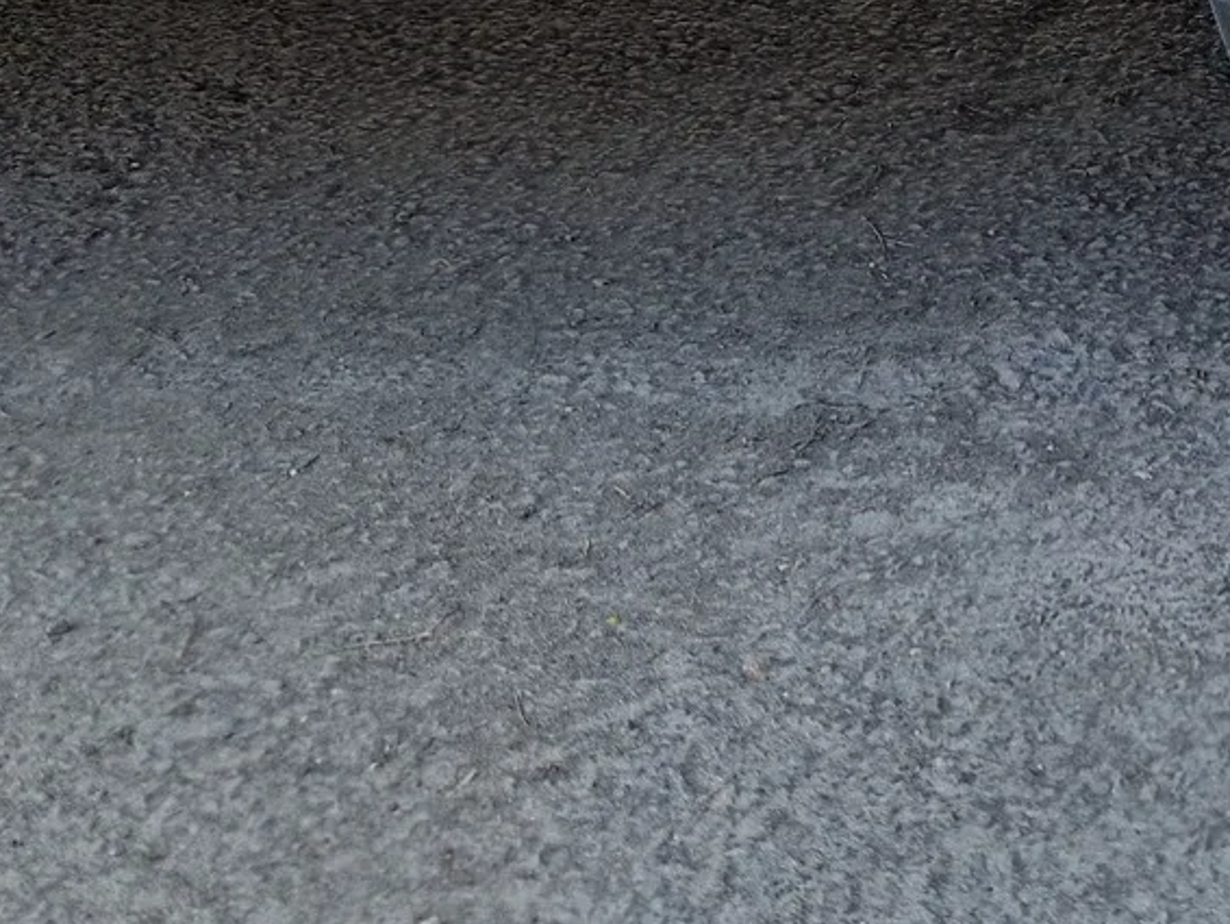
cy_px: -120
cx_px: 1604
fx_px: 2311
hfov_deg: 25.6
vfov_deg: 21.3
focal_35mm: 65
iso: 50
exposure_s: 1/352
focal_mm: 5.4
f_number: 1.8
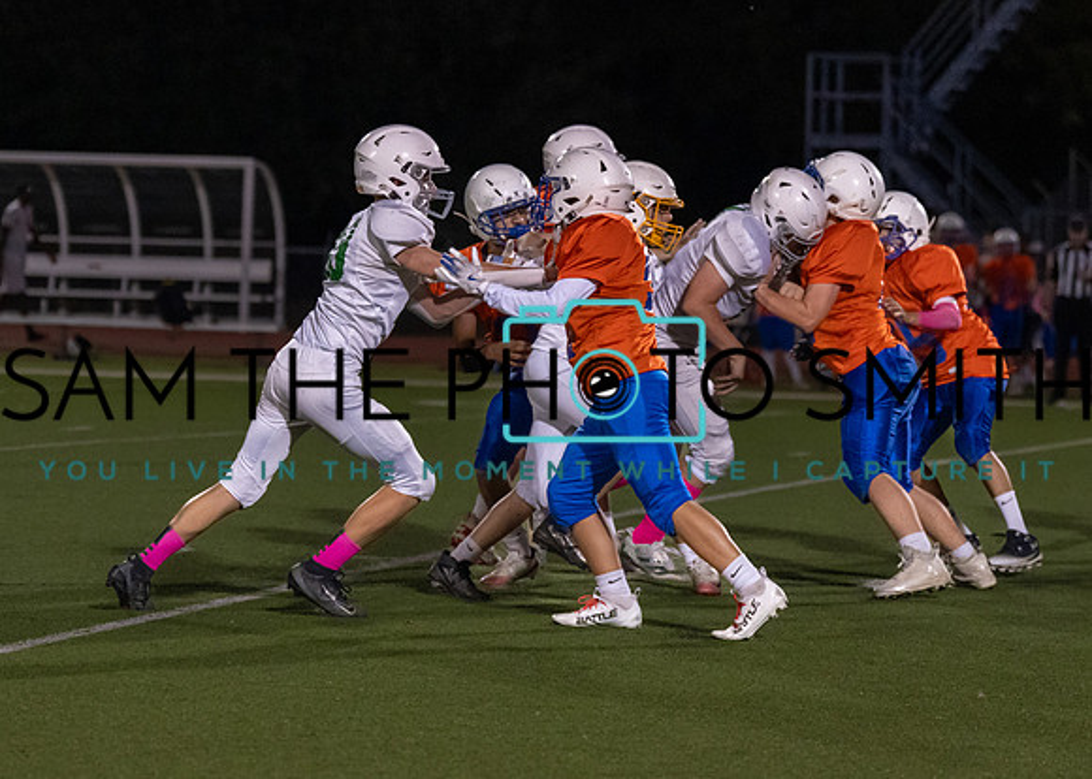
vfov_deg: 8.1
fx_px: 5500
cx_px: 505
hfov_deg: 11.3
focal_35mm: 177
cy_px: 330
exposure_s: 1/1000
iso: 3200
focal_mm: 103
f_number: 2.8
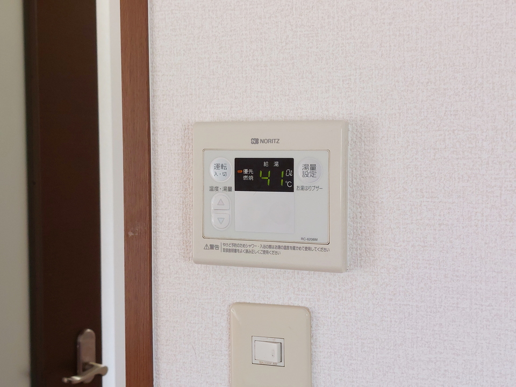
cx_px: 258
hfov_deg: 71.6
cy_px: 194
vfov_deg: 56.8
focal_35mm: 24
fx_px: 358
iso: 250
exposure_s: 1/60
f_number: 1.8
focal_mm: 5.23
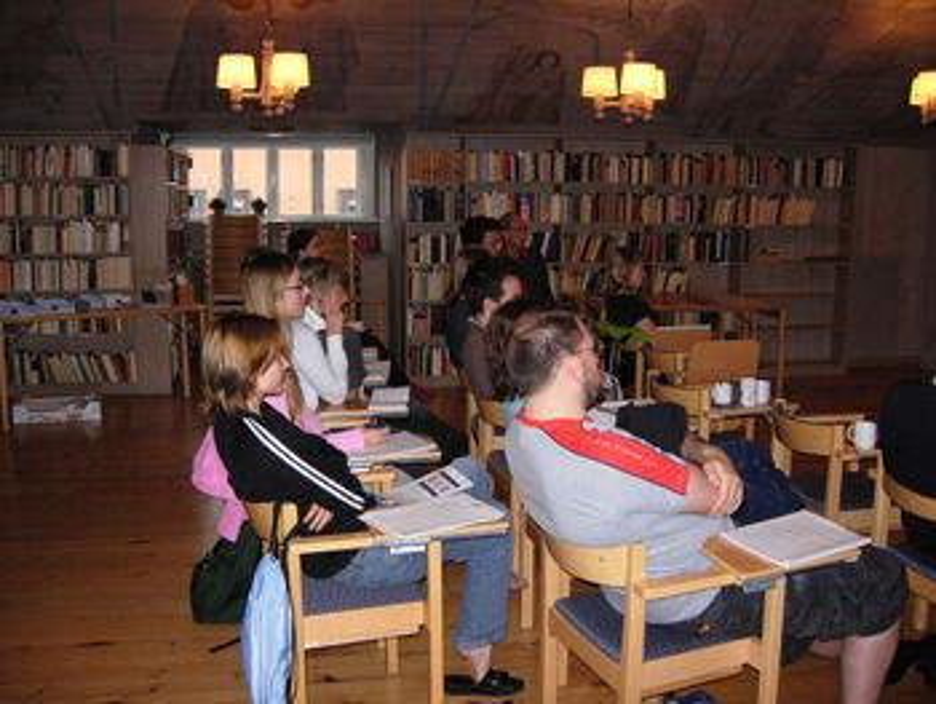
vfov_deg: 39.7
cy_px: 352
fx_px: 974
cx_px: 468
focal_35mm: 36
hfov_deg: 51.3
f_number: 2.7
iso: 200
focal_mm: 7.5
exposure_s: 1/181
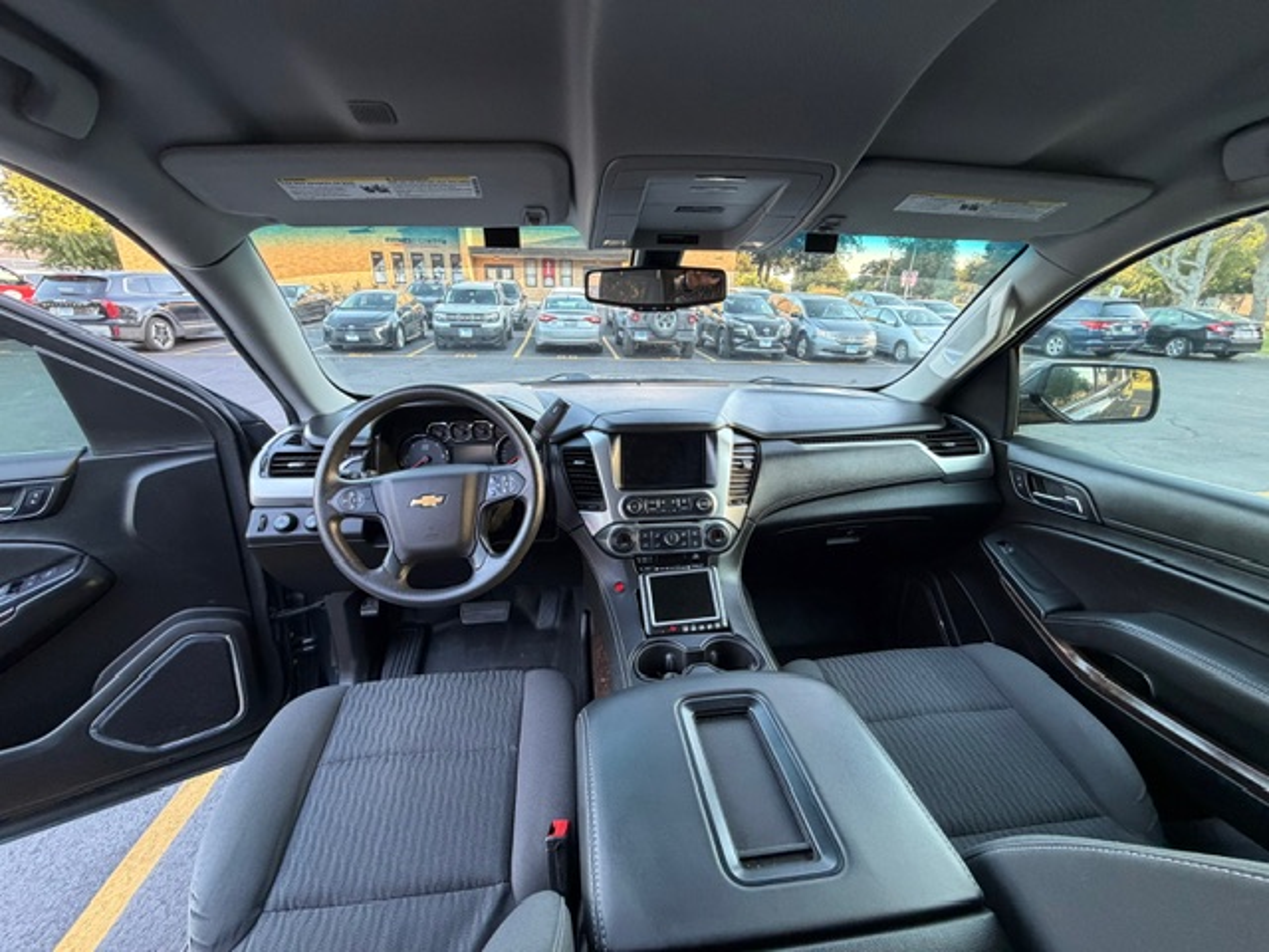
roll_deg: -0.7
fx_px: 513
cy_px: 476
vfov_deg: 85.7
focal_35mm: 14
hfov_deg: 102.1
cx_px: 634
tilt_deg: -19.7
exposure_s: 1/104
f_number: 2.2
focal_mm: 2.22
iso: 320
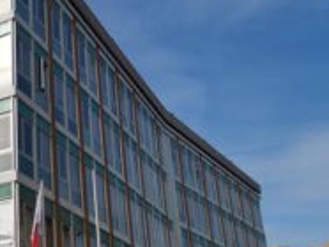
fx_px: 552
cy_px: 191
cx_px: -18
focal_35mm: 58
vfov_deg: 24.9
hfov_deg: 30.3
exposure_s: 1/2545
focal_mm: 5.58
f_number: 1.8
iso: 50
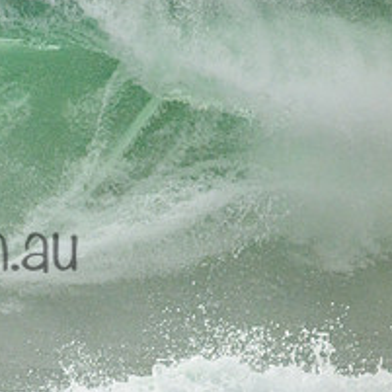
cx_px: -129
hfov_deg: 0.9
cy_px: 225
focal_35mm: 1961
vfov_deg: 0.9
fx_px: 25124
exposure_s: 1/2500
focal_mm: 800
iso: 1600
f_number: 11
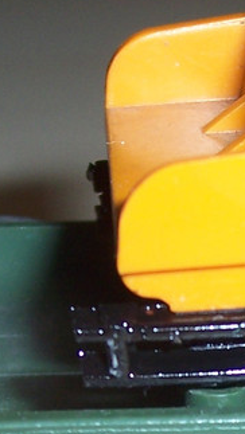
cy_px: 485
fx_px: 1742
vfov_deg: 13.9
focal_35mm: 151
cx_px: 204
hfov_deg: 8.0
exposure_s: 1/60
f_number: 3
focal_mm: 7
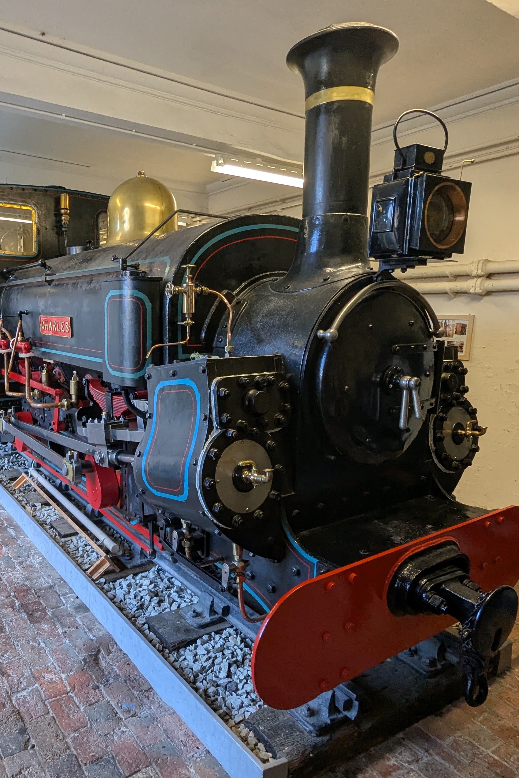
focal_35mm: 24
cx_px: 170
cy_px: 402
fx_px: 519
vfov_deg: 73.7
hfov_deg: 52.1
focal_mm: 2.35
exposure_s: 1/100
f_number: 2.2
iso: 130
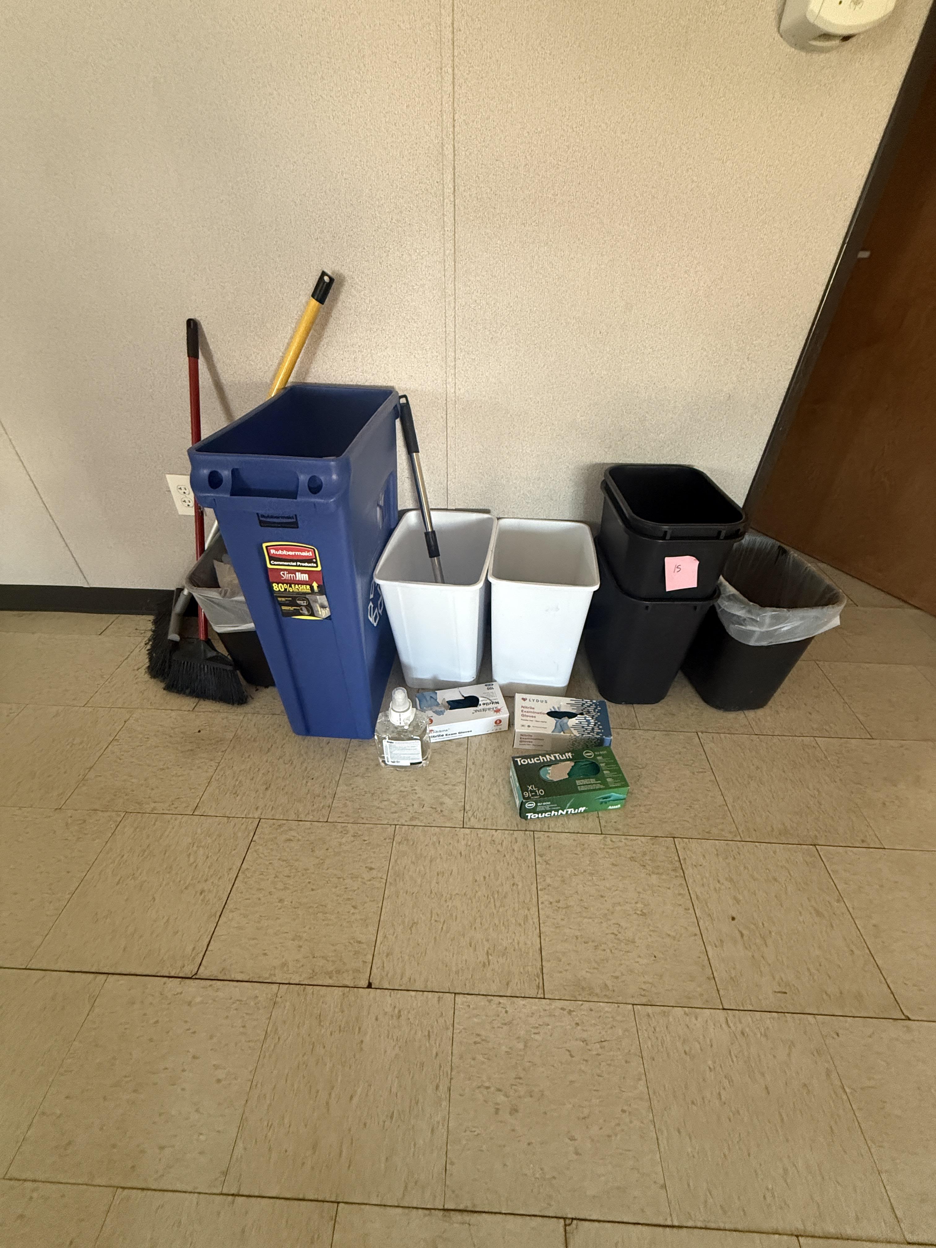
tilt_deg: -38.0
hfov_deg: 85.7
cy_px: 624
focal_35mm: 14
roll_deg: -0.7
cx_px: 468
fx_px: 505
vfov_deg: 102.1
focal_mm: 2.22
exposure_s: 1/60
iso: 640
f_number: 2.2
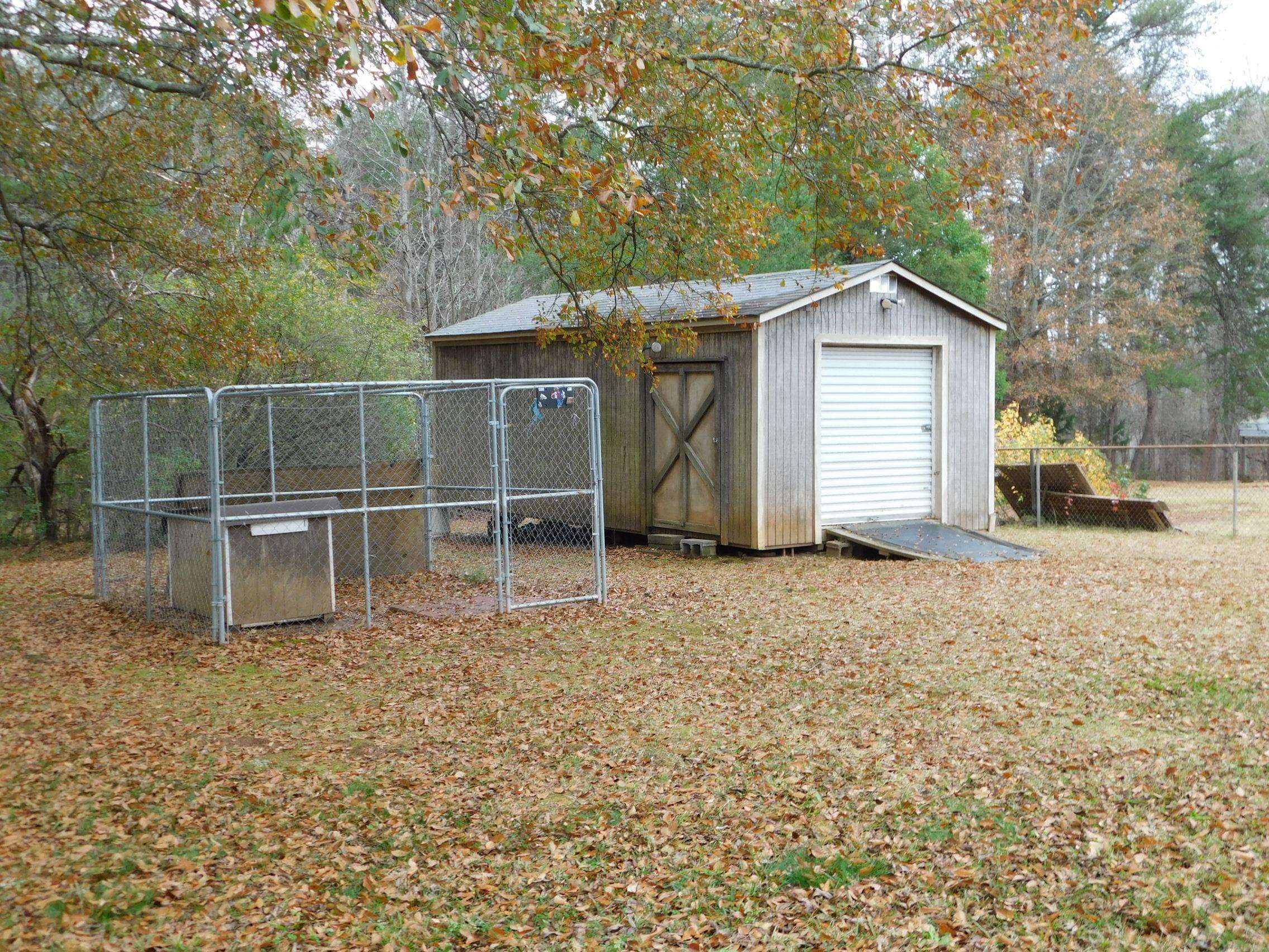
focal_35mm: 40
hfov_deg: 46.8
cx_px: 634
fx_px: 1466
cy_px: 476
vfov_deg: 36.0
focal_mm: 7.1
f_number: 3.6
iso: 125
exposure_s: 1/80
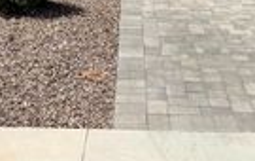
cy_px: -135
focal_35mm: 94
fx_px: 655
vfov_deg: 12.6
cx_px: 125
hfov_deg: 22.0
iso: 80
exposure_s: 1/5714
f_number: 1.78
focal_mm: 6.76
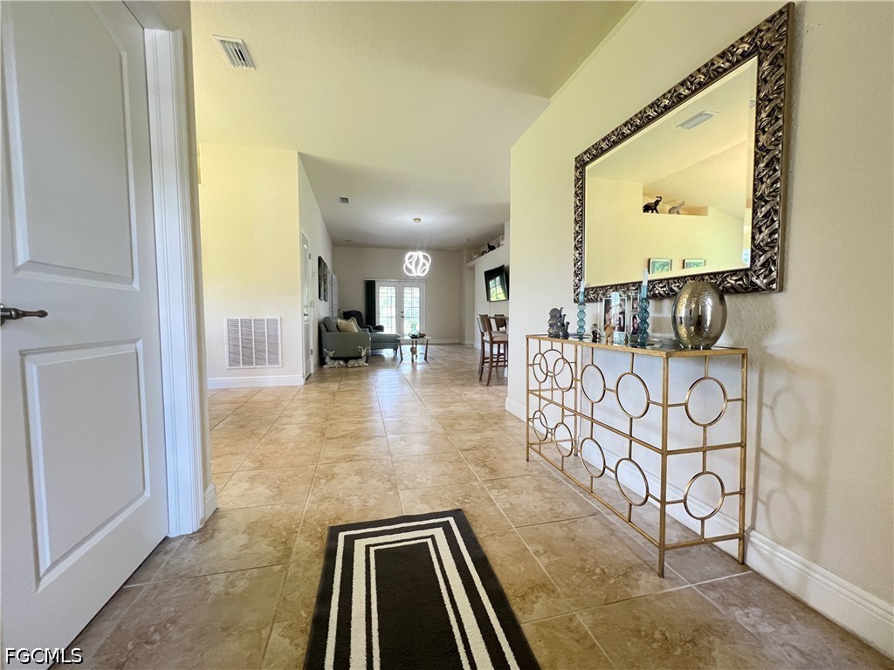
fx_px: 336
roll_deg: +0.0
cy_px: 335
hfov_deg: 106.2
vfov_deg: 89.9
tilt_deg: -3.7
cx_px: 447
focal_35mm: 13
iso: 250
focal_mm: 1.57
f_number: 1.8
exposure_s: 1/60
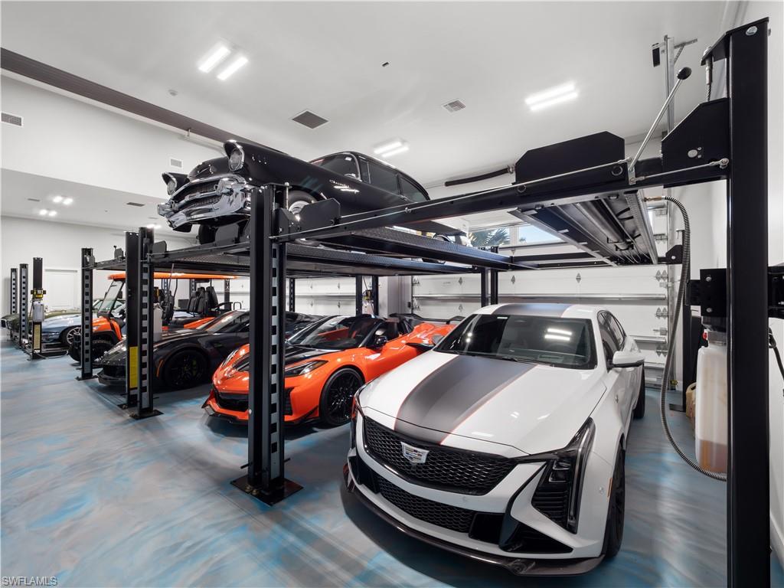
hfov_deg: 102.1
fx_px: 317
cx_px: 392
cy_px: 294
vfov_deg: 85.7
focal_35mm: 14
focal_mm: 7
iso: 200
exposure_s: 1/6
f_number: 7.1
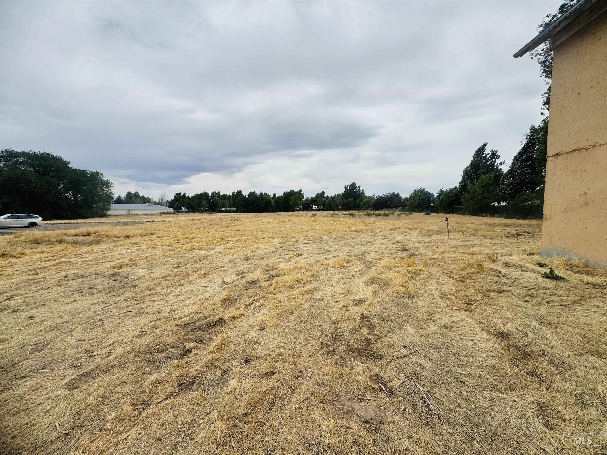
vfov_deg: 85.7
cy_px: 228
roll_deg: +0.9
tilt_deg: -4.9
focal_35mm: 14
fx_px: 245
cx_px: 304
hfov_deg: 102.1
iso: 40
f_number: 2.2
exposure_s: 1/3390
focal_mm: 2.22
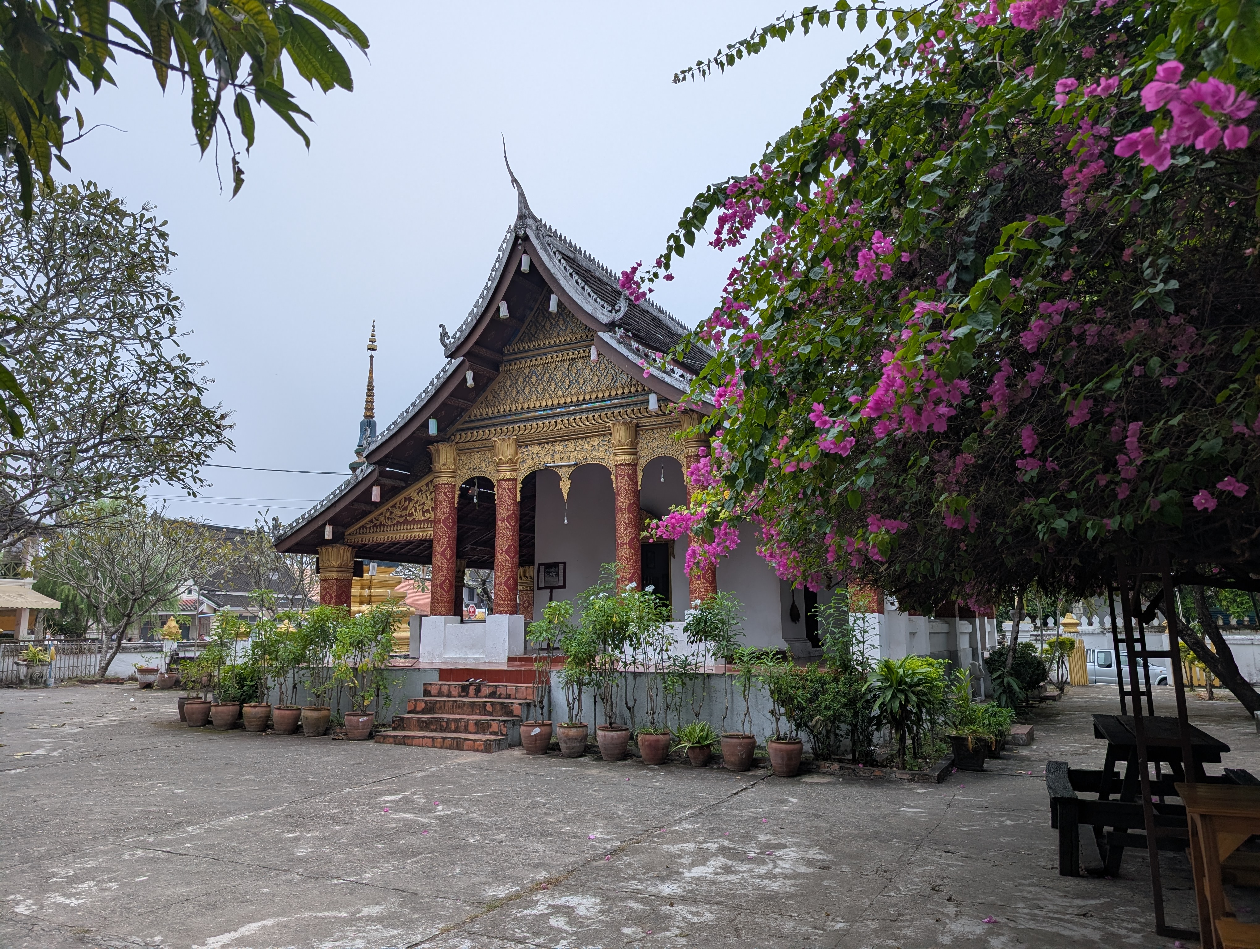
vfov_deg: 56.9
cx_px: 630
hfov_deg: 71.5
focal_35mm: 24
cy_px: 474
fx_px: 875
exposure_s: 1/28.3
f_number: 1.68
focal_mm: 6.9
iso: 20
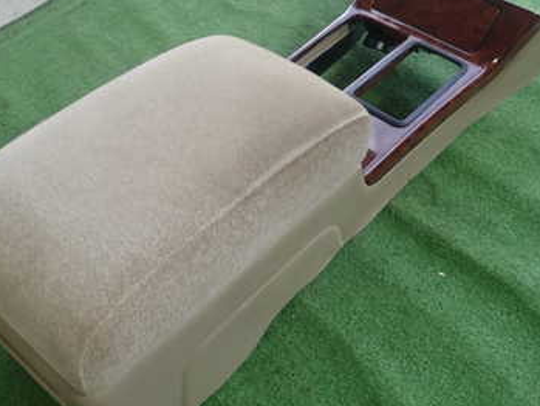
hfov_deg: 43.5
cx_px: 201
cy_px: 163
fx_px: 671
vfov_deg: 33.5
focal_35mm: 43
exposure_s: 1/80
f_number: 2
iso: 100
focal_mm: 4.5
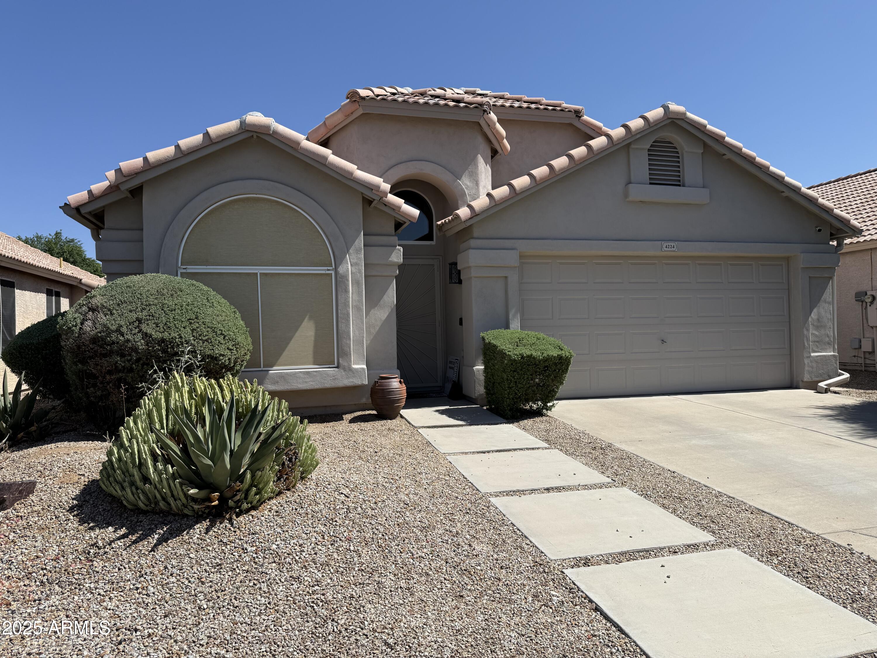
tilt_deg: -0.3
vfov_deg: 56.8
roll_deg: +0.9
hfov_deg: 71.6
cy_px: 329
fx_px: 608
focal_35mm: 24
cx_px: 438
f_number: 1.78
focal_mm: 6.76
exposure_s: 1/5714
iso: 80
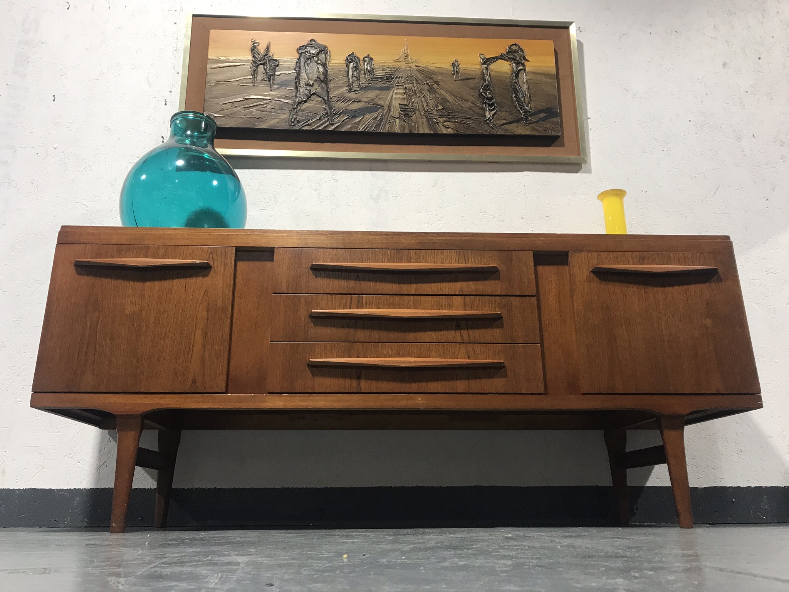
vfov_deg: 49.7
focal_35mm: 28
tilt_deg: +18.3
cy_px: 296
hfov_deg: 63.4
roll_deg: +0.0
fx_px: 638
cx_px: 394
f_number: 1.8
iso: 40
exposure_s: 1/20
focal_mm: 3.99
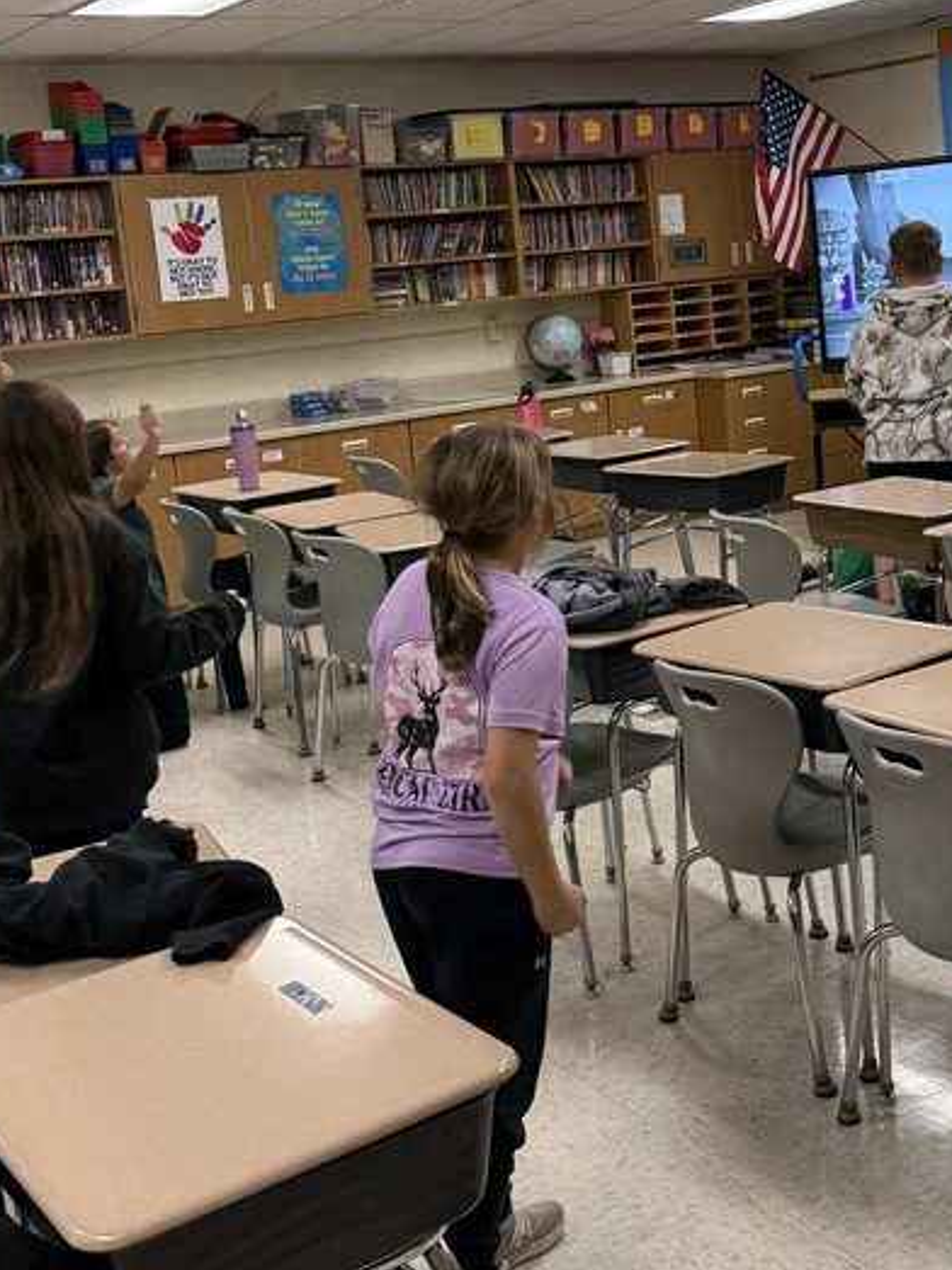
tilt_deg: -6.5
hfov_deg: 30.5
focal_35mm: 47
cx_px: 670
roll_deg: +3.8
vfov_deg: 40.1
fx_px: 1724
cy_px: 457
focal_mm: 6.76
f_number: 1.78
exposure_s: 1/60
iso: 320
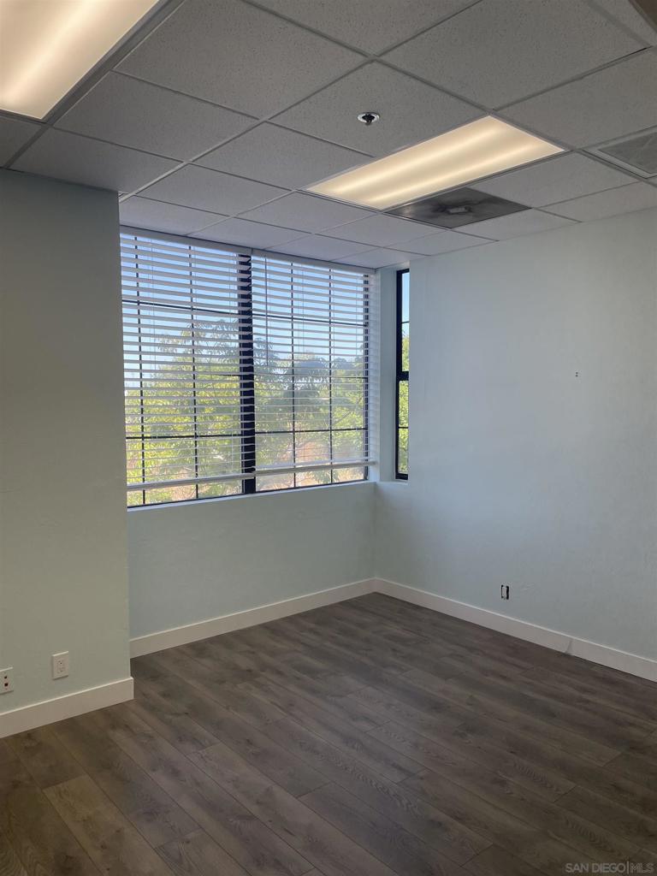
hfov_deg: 53.1
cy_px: 438
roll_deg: +0.7
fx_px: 658
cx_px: 328
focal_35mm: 26
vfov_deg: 67.3
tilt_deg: -3.1
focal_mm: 4.2
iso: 32
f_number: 1.6
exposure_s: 1/299
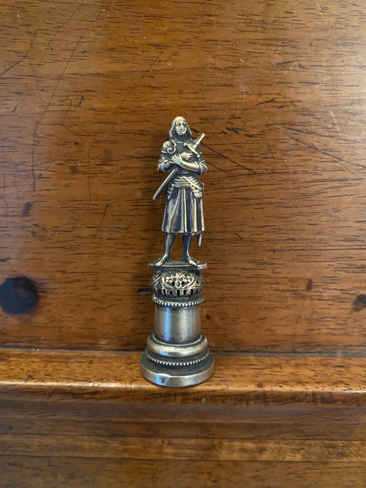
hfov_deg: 54.9
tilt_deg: -24.1
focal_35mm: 25
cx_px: 183
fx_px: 352
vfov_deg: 69.4
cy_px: 244
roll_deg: -0.5
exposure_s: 1/25
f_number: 1.8
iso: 640
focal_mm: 4.25
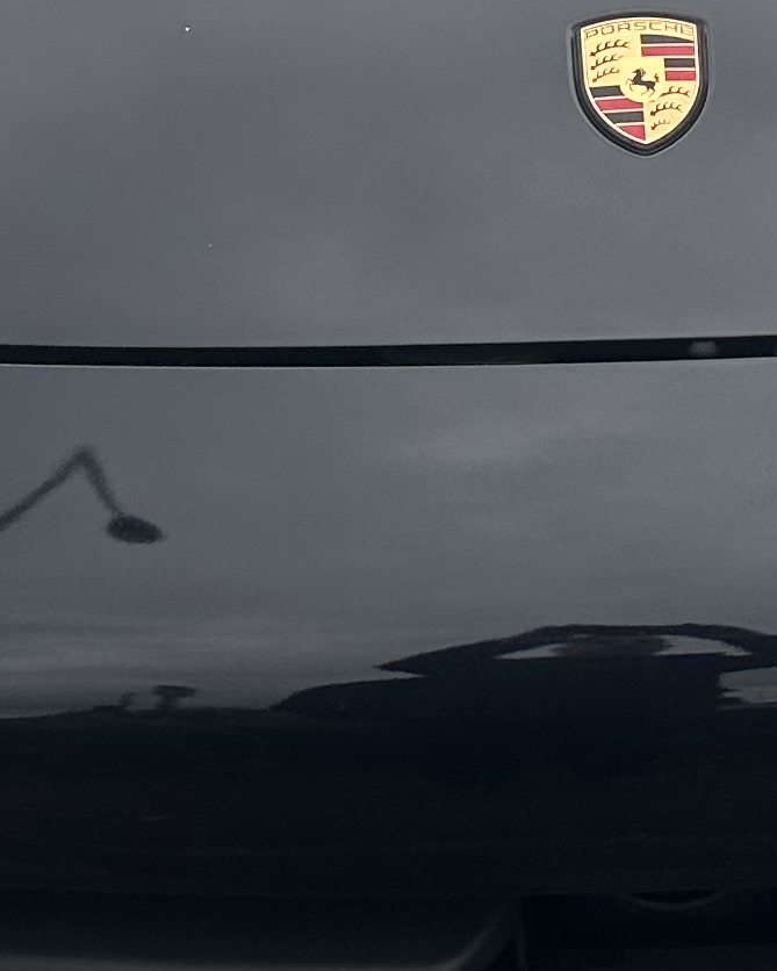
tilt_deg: -13.8
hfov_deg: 13.6
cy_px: -556
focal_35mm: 113
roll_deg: +2.7
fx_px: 3248
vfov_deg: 15.5
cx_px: 530
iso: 80
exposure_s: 1/314
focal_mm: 6.86
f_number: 1.78
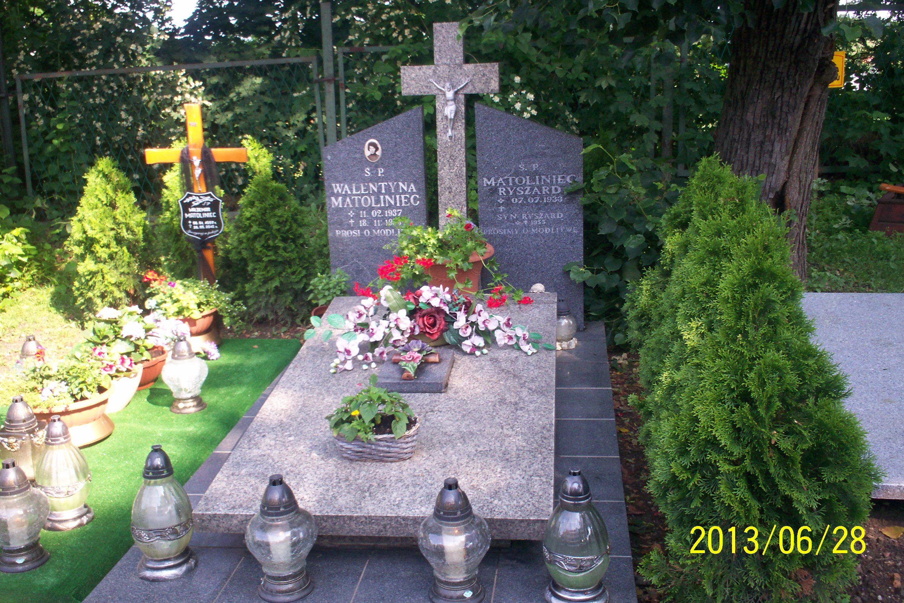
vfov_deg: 35.0
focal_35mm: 38
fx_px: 954
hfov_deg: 50.7
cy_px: 287
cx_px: 454
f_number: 4.5
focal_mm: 6
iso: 100
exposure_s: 1/63.1
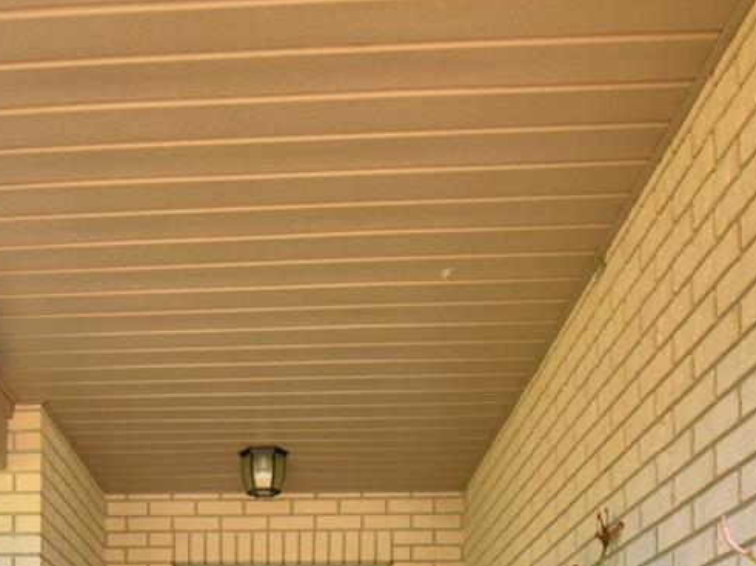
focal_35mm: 47
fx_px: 1026
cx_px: 225
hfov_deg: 39.7
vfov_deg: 26.1
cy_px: 744
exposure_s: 1/200
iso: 200
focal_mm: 10
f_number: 4.5
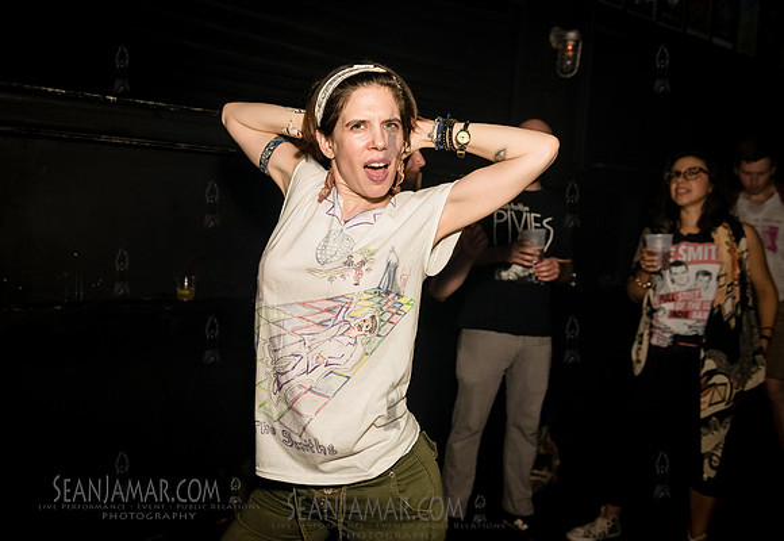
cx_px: 331
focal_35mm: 32
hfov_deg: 57.9
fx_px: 704
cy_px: 260
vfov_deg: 42.0
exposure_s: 1/250
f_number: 3.5
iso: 2500
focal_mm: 28
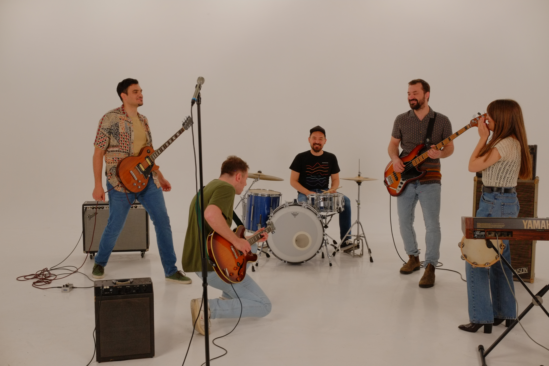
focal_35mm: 41
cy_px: 183
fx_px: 625
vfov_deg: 32.6
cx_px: 274
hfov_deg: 47.4
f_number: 8
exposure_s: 1/125
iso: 800
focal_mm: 27
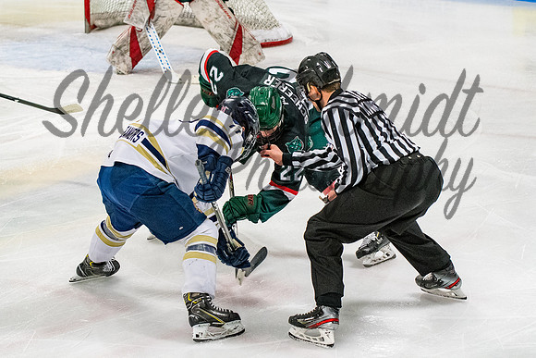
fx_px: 1842
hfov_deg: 16.6
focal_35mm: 124
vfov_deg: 11.1
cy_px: 147
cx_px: 291
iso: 2500
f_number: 3.5
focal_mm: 70
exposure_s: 1/800
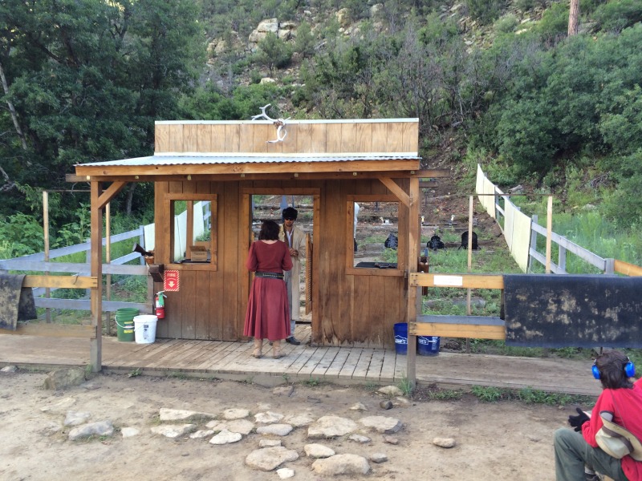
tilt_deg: -3.4
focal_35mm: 29
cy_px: 240
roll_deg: -1.2
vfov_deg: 48.2
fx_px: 538
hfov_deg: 61.7
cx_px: 321
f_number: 2.2
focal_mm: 4.15
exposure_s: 1/60
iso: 32
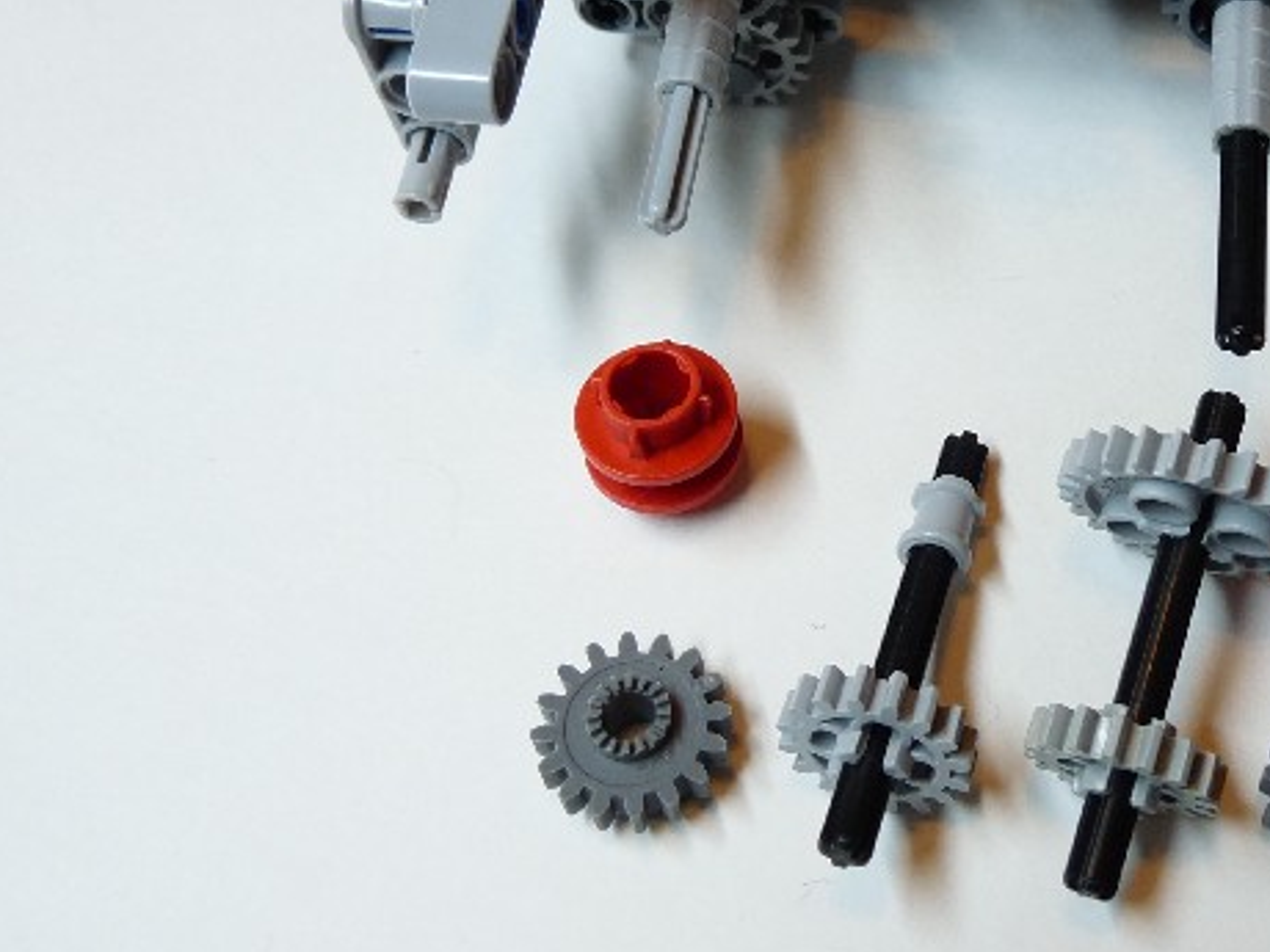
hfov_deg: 39.3
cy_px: 337
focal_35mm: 47
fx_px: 1724
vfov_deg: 30.7
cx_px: 958
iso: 125
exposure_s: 1/30
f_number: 2.8
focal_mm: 4.8
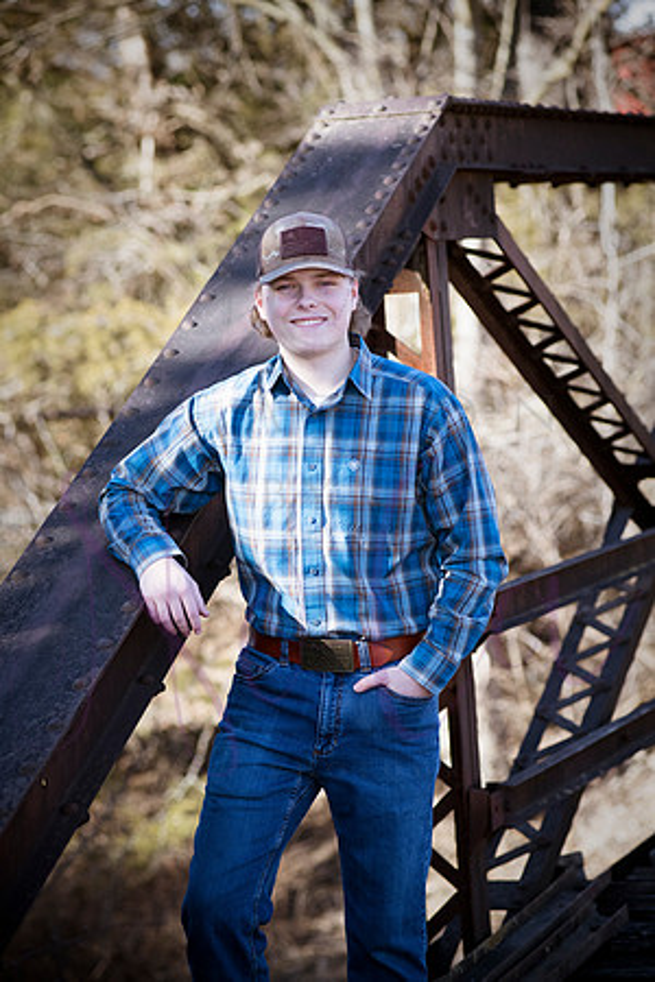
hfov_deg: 11.4
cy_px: 491
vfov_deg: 17.1
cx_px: 328
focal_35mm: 120
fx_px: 3275
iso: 800
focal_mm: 120
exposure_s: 1/1000
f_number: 5
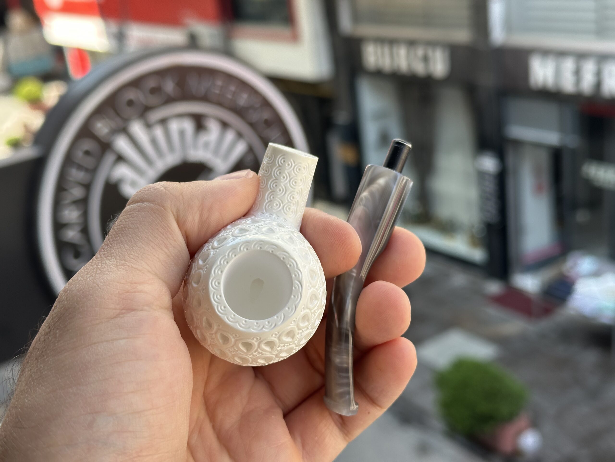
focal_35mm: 48
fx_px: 853
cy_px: 231
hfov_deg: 39.7
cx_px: 308
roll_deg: +7.1
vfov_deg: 30.3
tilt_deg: -20.5
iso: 64
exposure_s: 1/435
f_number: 1.78
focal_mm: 6.86
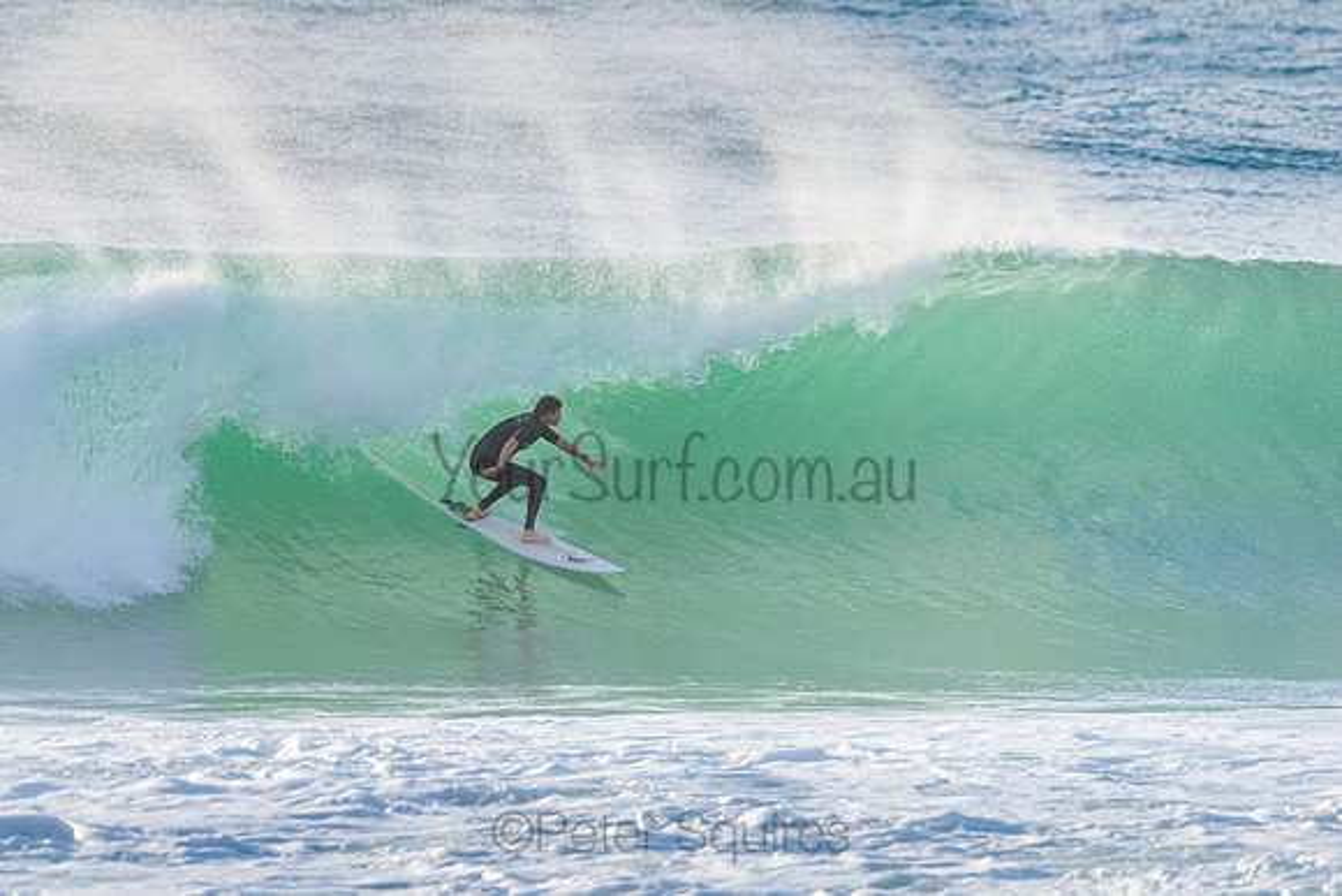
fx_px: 22829
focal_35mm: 612
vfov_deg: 2.2
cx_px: 520
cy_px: 431
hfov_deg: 3.4
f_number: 5.6
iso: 500
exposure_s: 1/2000
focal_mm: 500
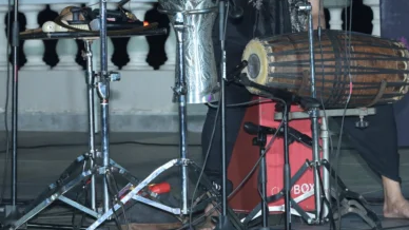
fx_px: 2700
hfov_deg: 8.6
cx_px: 320
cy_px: 32
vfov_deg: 4.9
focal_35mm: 249
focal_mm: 120
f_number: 7.1
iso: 2500
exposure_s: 1/125
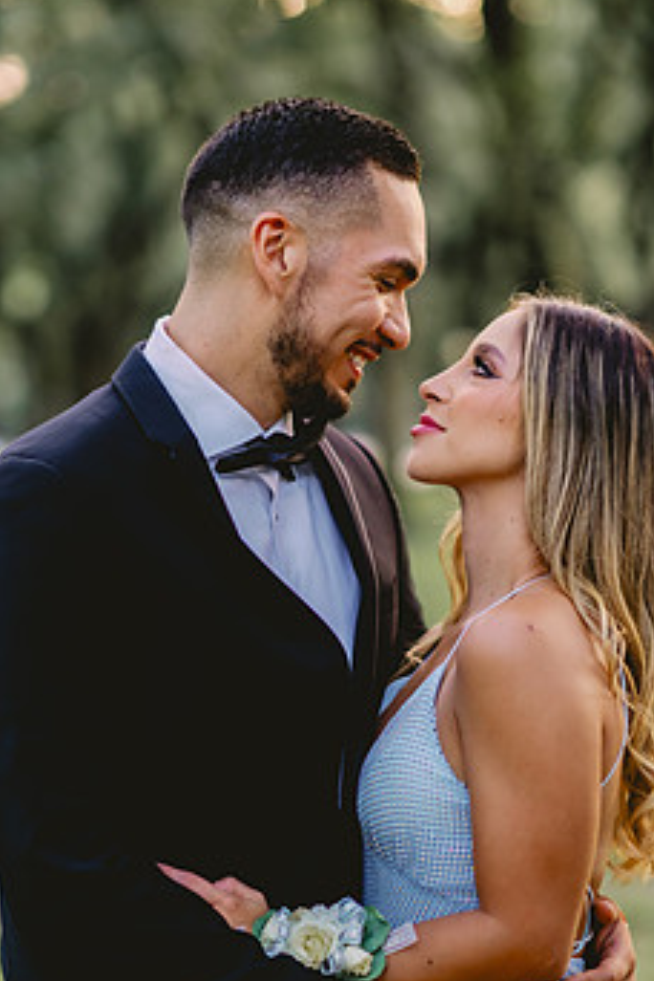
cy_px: 628
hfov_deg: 12.2
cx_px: 336
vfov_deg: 18.2
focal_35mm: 112
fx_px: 3052
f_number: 2
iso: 1250
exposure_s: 1/250
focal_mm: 85
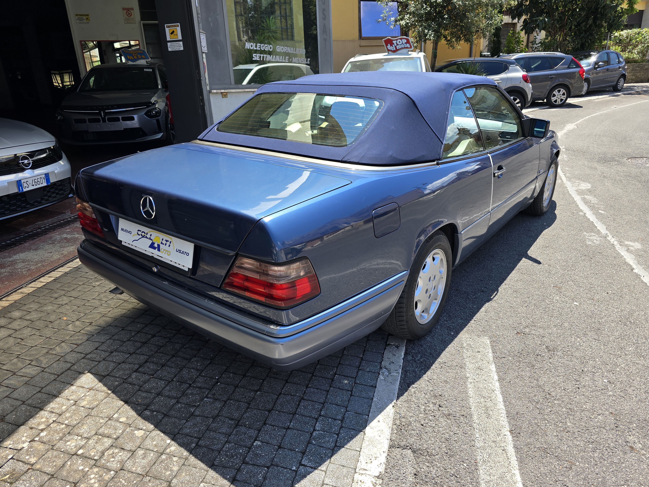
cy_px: 244
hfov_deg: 73.9
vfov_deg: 58.9
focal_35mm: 23
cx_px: 324
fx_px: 431
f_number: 1.7
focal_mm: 6.3
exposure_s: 1/268
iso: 12
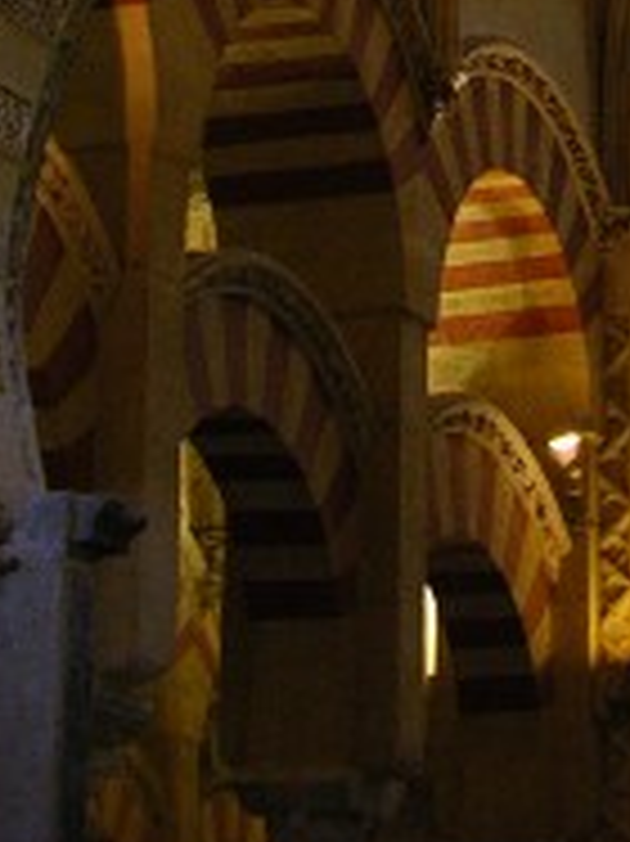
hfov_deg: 10.2
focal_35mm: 144
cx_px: 608
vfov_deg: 12.8
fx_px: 3498
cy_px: -540
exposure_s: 1/4.6
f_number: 2.8
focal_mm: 8.9
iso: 166
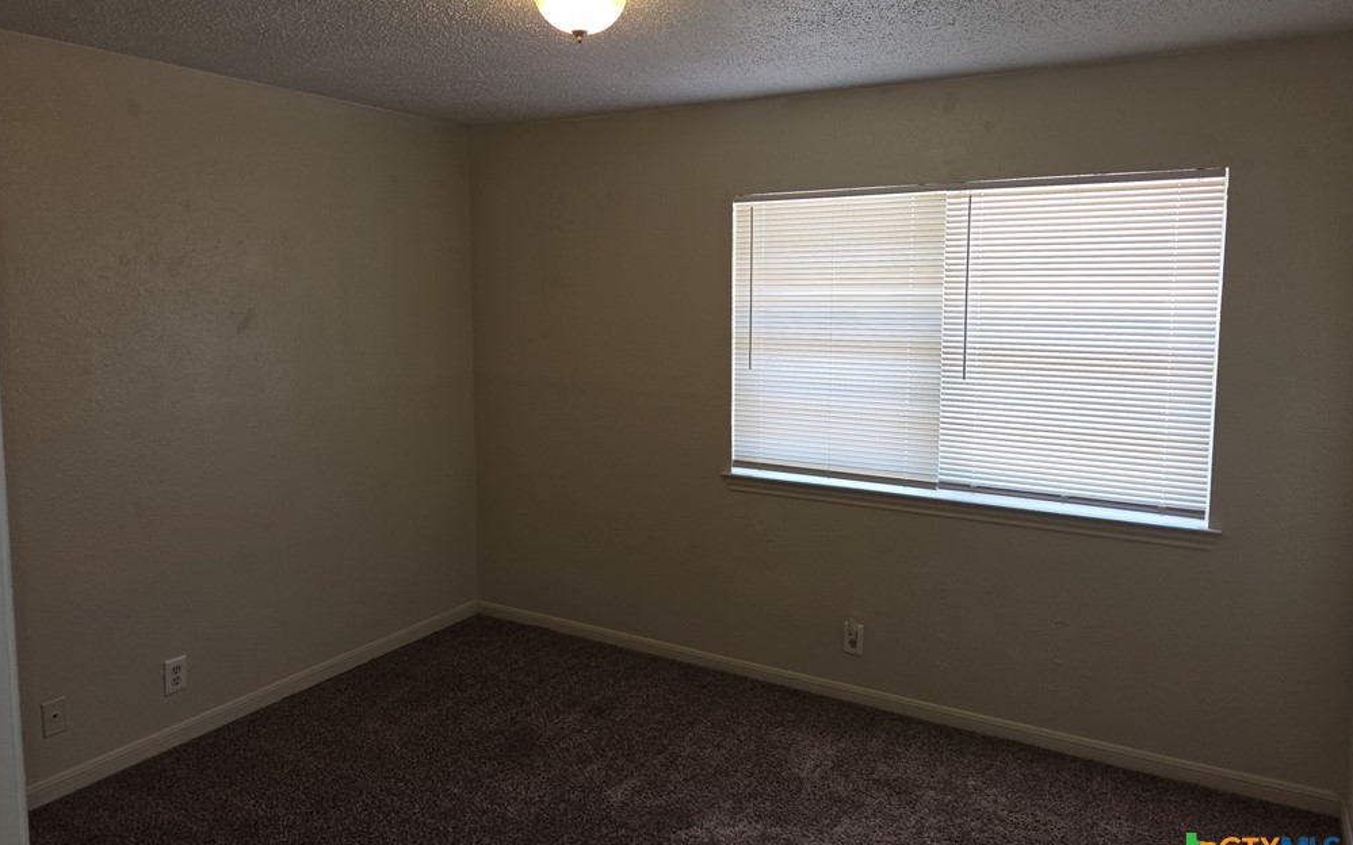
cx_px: 680
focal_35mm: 25
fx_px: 922
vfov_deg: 49.2
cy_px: 379
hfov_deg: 72.6
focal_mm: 5.4
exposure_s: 1/60
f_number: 1.8
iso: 25
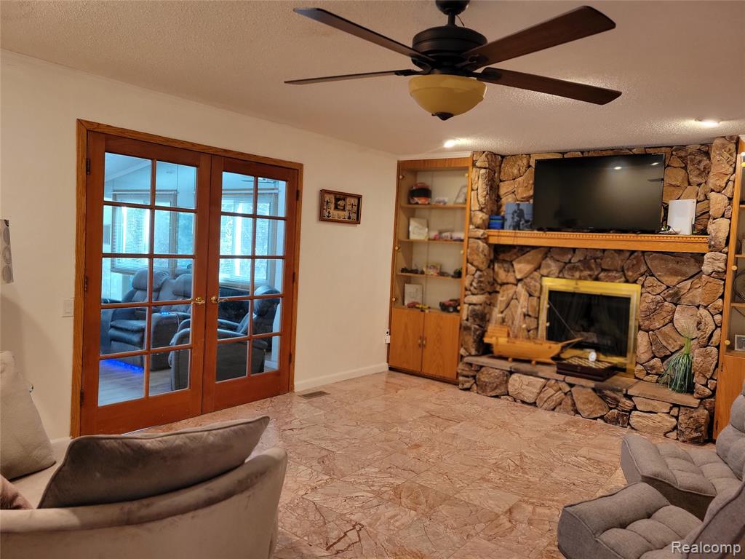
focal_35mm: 26
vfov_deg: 53.1
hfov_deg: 67.3
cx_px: 372
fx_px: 560
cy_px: 280
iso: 250
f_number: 1.8
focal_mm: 5.4
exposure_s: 1/60
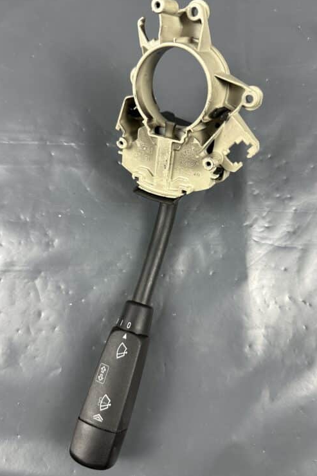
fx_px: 357
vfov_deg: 67.4
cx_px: 170
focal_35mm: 27
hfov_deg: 47.9
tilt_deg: -78.7
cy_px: 233
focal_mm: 6.86
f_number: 1.78
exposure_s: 1/100
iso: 200
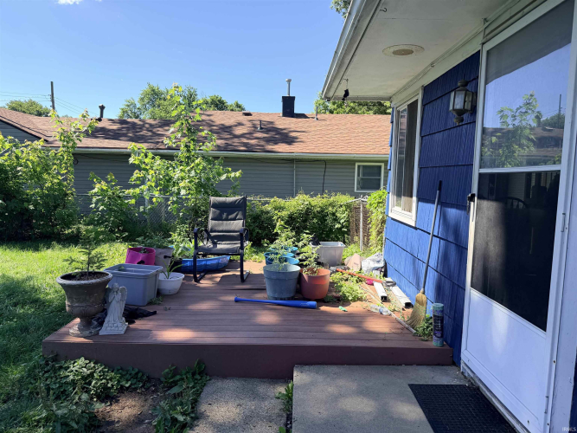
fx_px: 400
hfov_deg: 71.6
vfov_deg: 56.8
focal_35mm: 24
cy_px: 216
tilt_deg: -5.8
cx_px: 288
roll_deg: +0.0
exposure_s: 1/1770
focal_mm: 6.76
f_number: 1.78
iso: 100
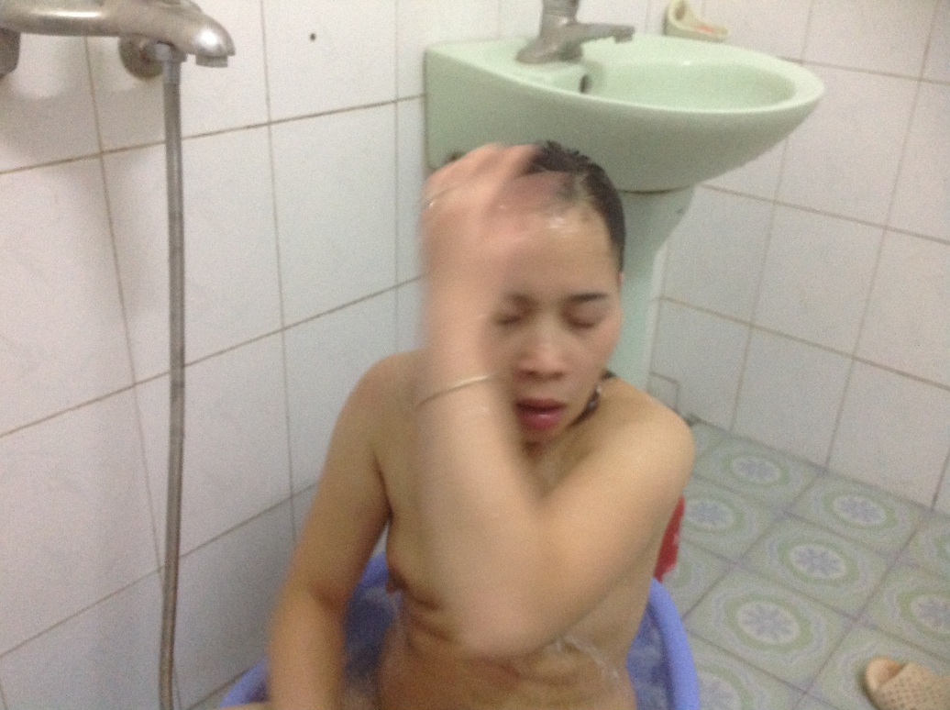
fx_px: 959
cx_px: 475
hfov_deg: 52.7
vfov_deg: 40.6
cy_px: 355
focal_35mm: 35
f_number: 2.4
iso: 320
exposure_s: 1/15
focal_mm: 4.28
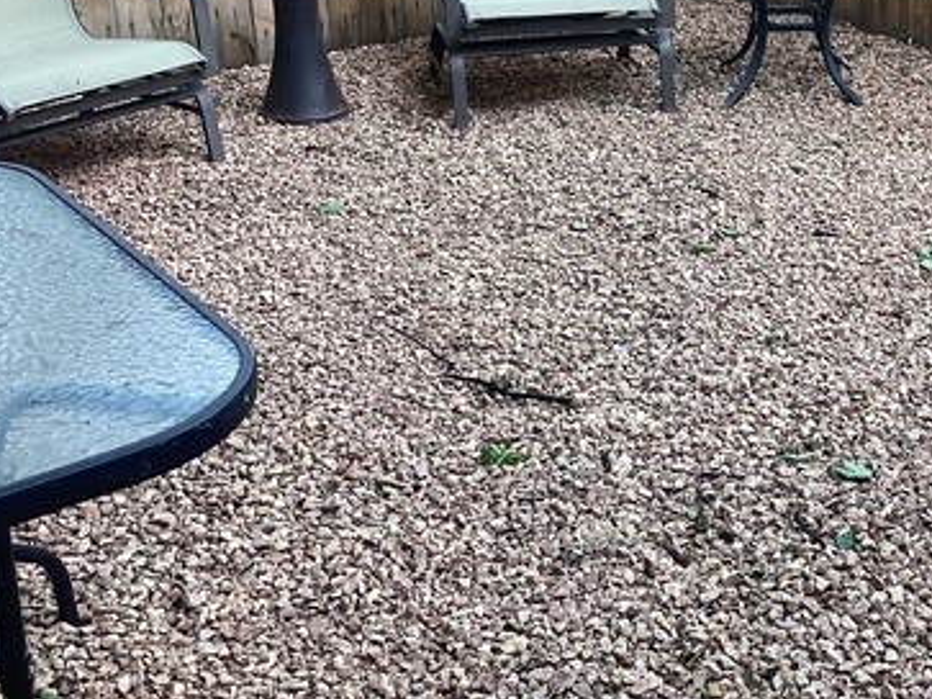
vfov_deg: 25.2
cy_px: 131
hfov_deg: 33.0
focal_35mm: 57
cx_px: 720
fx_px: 1534
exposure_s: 1/60
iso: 50
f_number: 2.4
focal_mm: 3.3
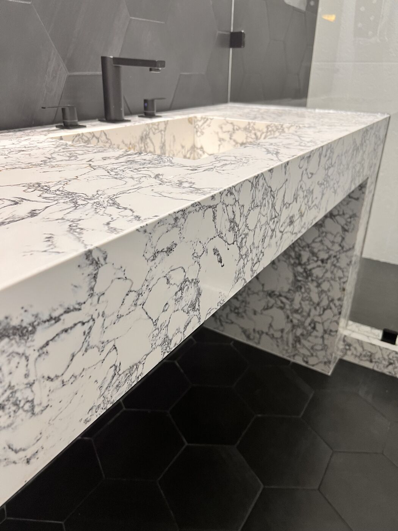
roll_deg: -0.2
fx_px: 399
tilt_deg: -25.3
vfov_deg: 67.3
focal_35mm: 26
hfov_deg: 53.1
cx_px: 199
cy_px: 266
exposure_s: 1/60
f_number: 1.5
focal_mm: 5.7
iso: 125
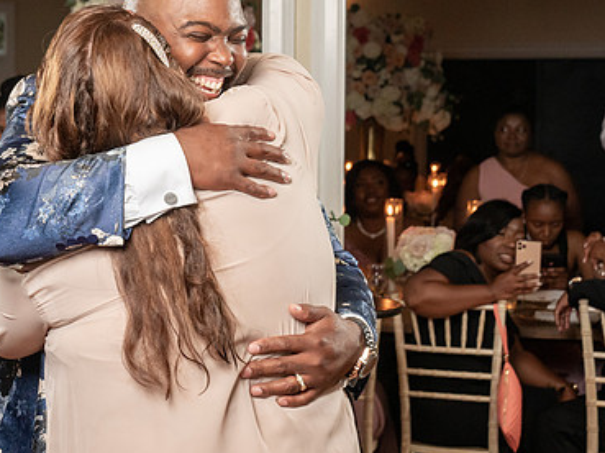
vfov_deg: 16.0
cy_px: 188
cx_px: 169
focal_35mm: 92
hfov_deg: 21.2
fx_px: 1606
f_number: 5.6
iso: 4000
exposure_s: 1/200
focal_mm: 55
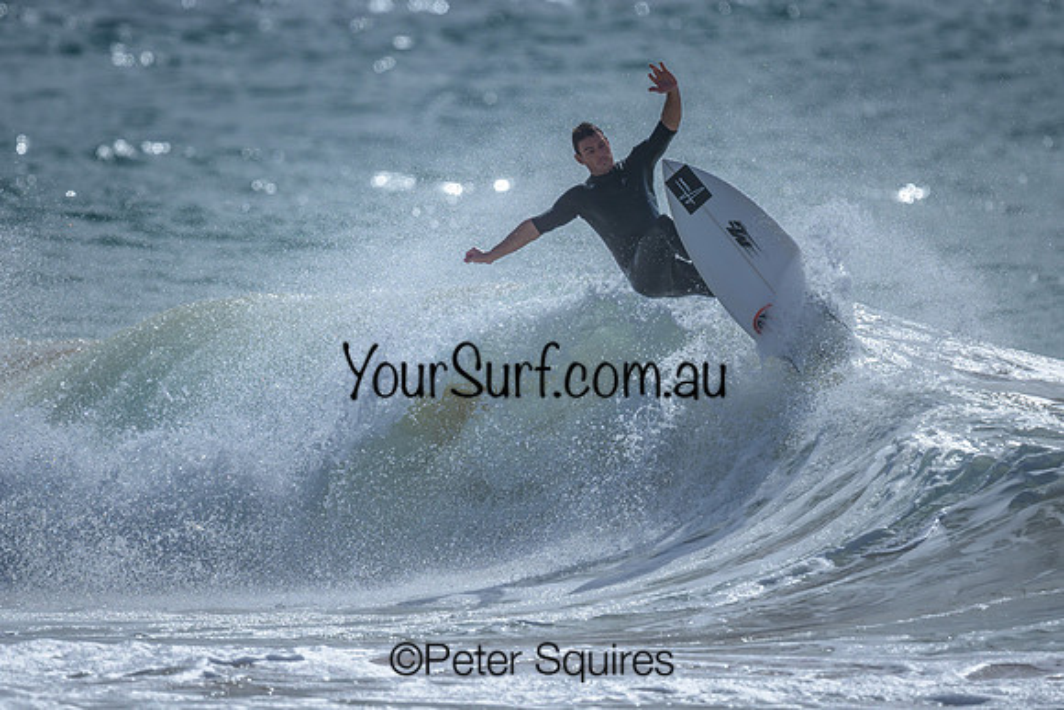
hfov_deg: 1.9
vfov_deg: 1.3
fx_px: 32488
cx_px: 578
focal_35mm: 1099
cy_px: 342
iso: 80
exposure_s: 1/2000
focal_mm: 800
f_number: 6.3
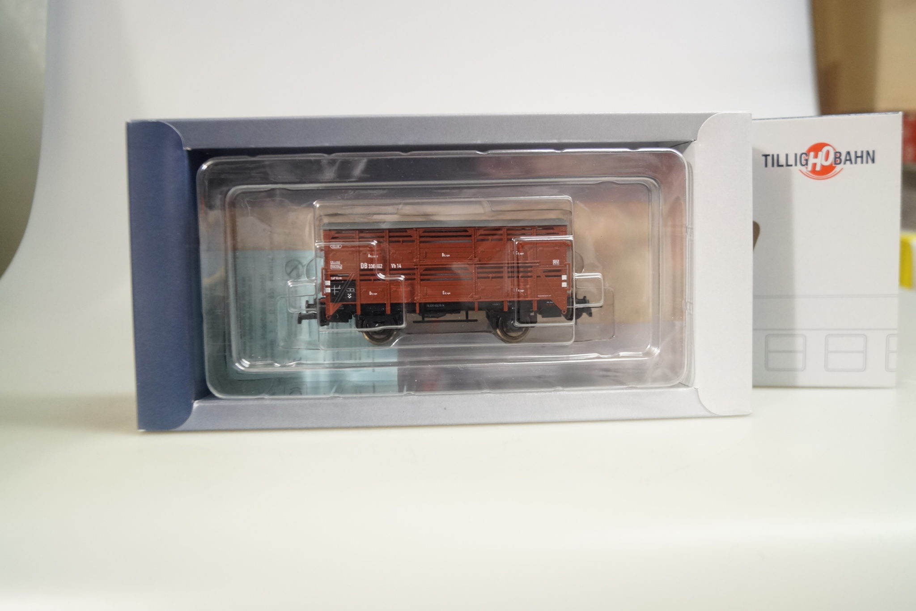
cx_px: 458
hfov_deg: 53.1
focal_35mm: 36
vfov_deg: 36.9
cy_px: 306
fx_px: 916
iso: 1000
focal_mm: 24
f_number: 4
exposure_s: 1/160
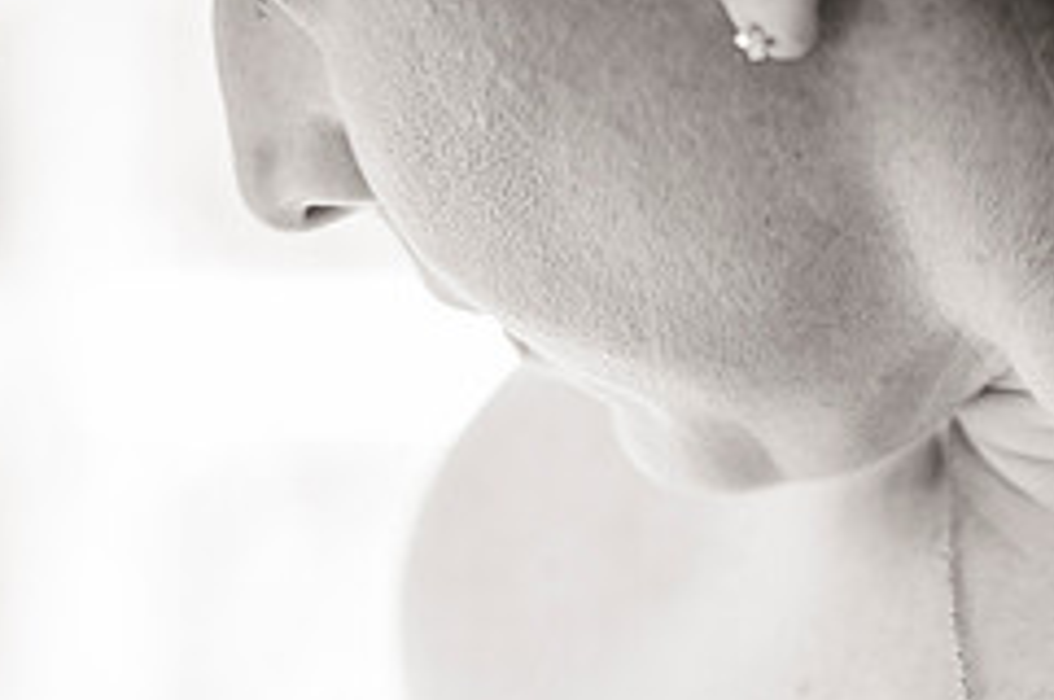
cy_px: 831
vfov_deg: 3.3
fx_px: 11958
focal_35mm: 409
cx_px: 1028
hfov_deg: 5.0
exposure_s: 1/160
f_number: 2.8
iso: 500
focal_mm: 170
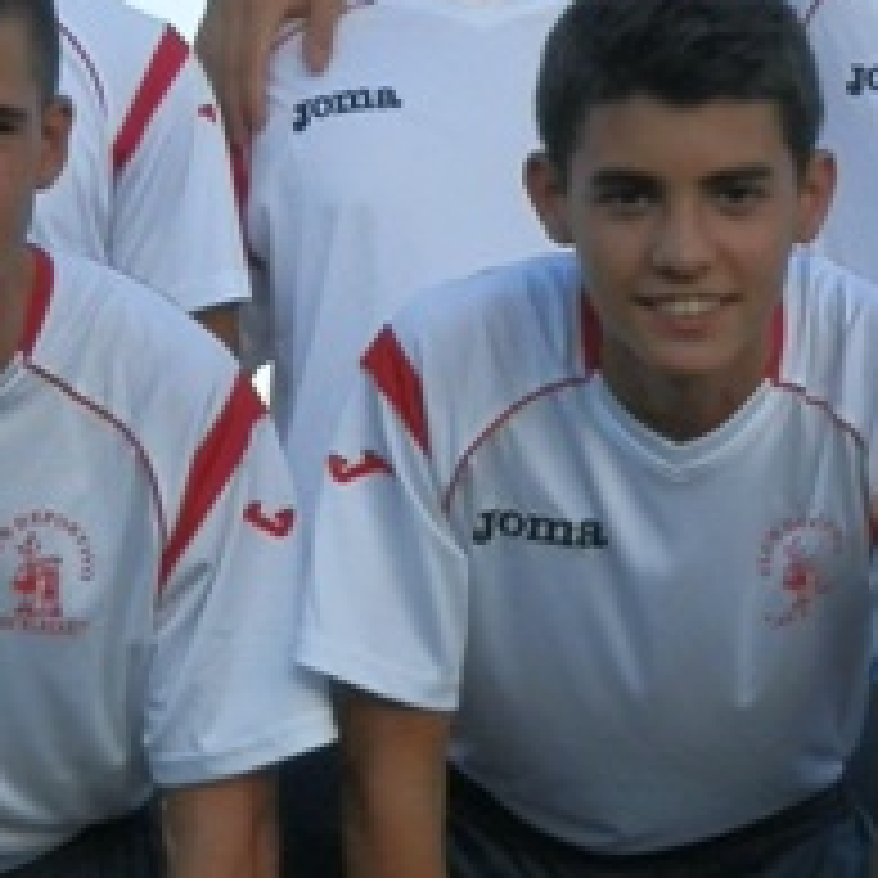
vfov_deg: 10.4
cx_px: 1063
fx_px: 4821
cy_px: 554
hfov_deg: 10.2
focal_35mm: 168
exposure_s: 1/640
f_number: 3.3
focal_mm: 6.78
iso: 125
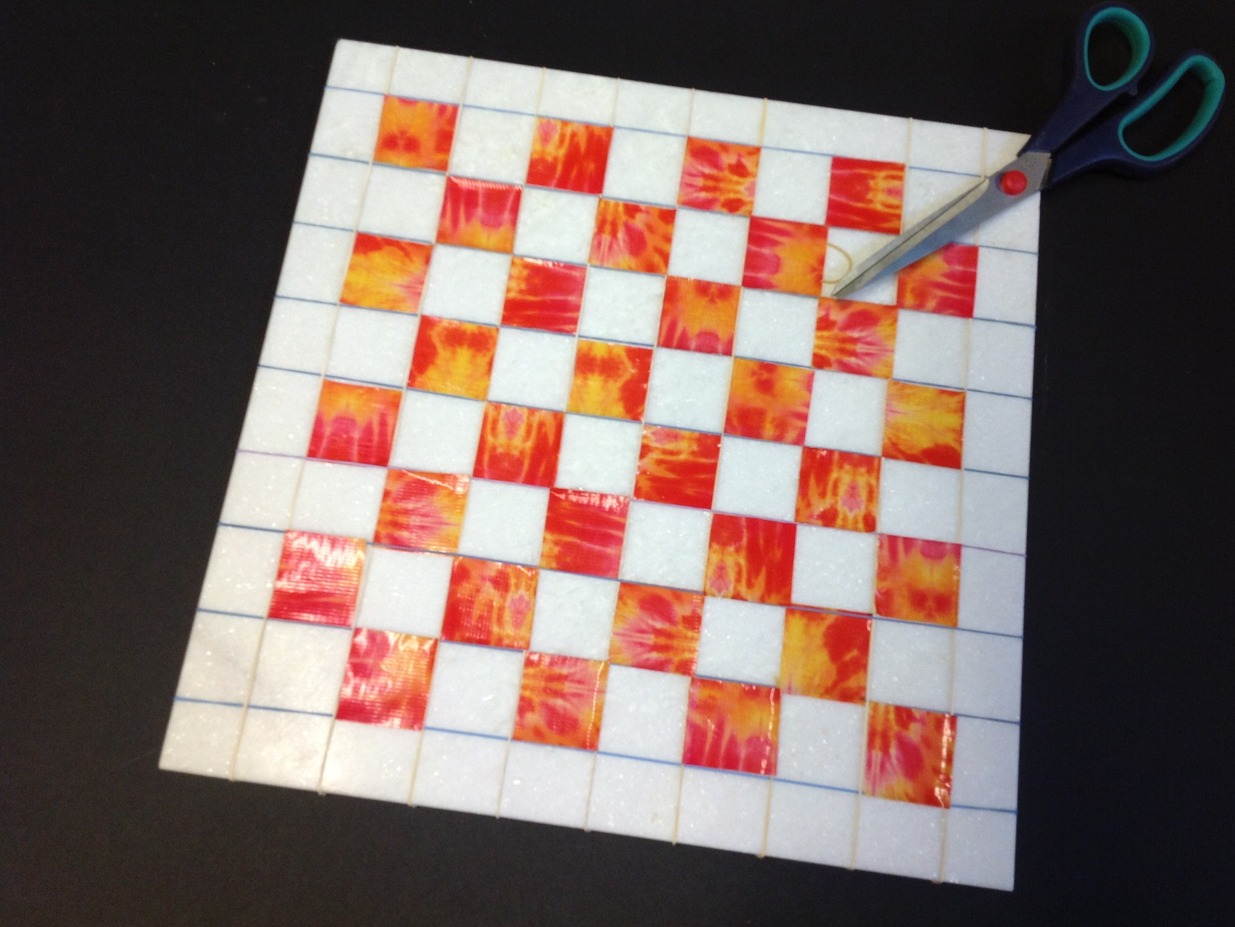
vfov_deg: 40.7
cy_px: 464
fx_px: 1249
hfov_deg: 52.6
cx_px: 618
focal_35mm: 35
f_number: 2.4
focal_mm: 4.28
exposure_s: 1/40
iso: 100
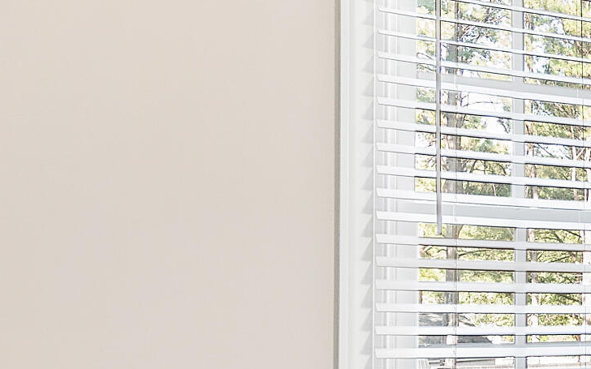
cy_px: 301
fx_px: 1015
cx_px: 1084
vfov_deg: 20.4
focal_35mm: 63
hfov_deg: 21.0
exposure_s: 1/1.25
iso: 100
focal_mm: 10
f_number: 8
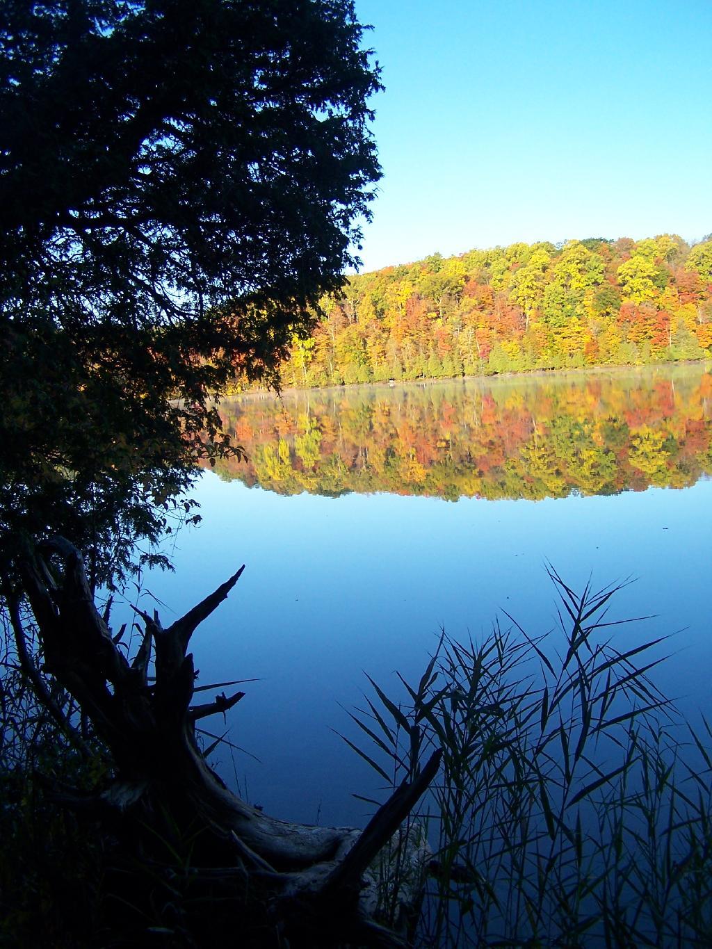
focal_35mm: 38
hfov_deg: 37.7
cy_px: 474
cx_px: 356
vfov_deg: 49.0
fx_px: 1042
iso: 100
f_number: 2.8
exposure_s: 1/640
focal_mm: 6.3
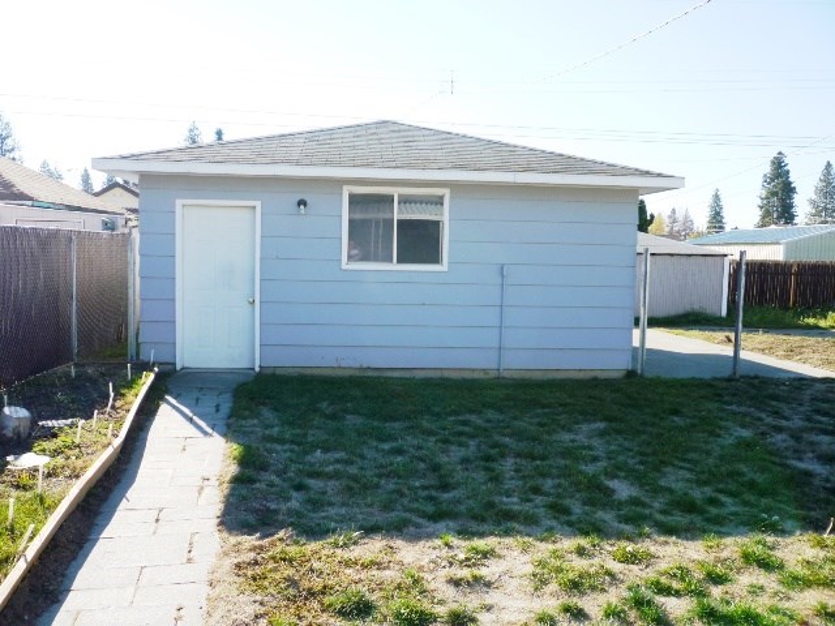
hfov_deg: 61.7
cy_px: 313
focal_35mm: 29
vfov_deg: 48.2
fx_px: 700
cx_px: 418
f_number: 3.3
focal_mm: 5.2
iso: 80
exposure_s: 1/400
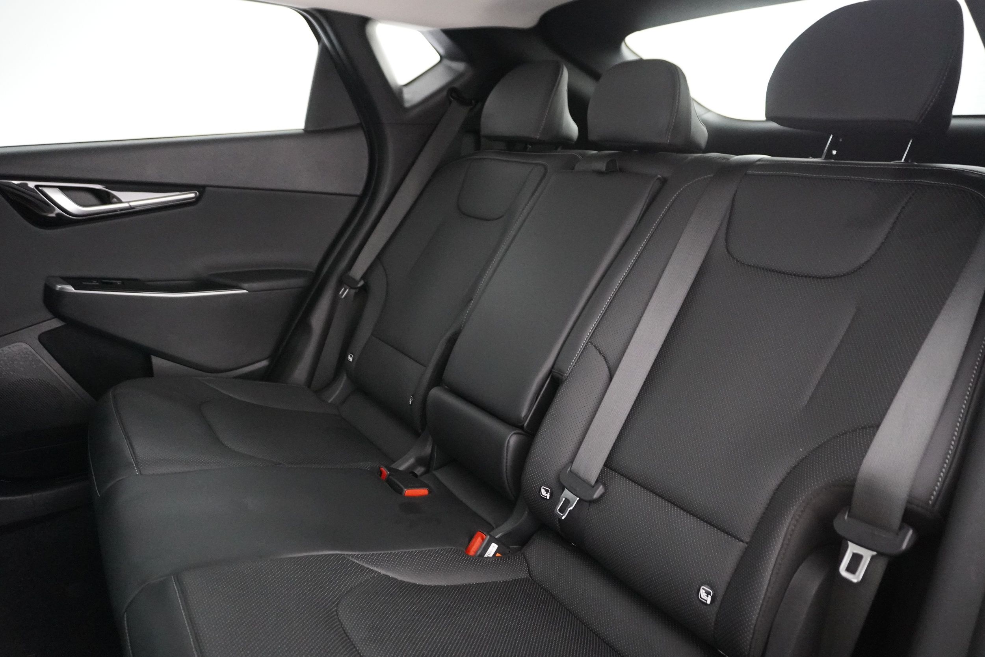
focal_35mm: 26
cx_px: 492
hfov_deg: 70.4
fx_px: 698
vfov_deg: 50.4
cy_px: 328
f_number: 3.5
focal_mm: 17
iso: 6400
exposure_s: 1/20
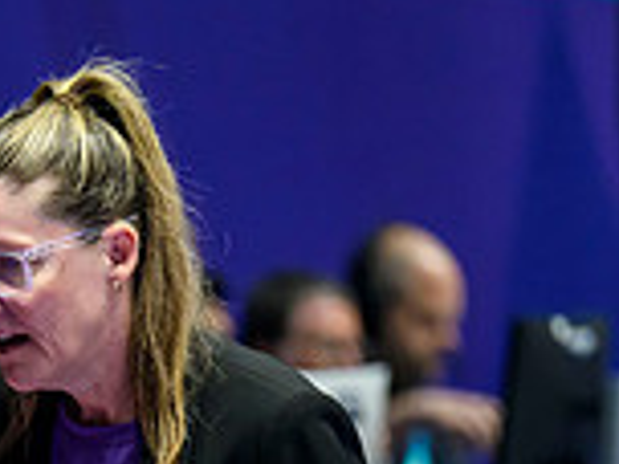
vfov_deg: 2.2
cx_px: -286
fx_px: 12124
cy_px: 751
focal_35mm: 678
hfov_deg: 2.9
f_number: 3.2
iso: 4000
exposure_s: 1/1250
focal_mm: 175
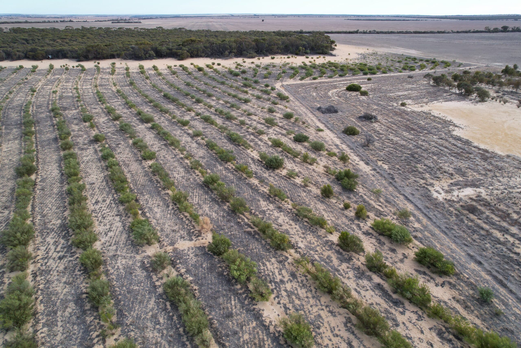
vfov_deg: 57.2
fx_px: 318
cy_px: 174
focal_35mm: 22
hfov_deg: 78.6
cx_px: 260
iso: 200
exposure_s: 1/640
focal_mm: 8.38
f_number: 2.8
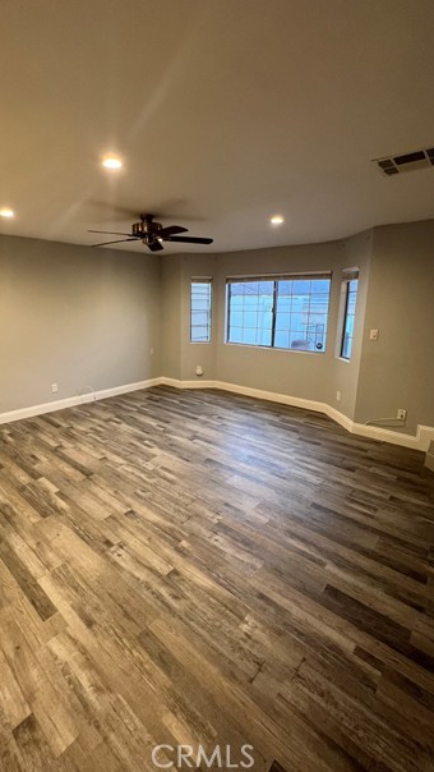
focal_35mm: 15
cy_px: 366
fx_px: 307
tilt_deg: -12.0
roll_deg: +0.6
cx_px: 183
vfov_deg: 102.9
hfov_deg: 70.1
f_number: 1.8
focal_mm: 1.57
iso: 250
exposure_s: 1/60
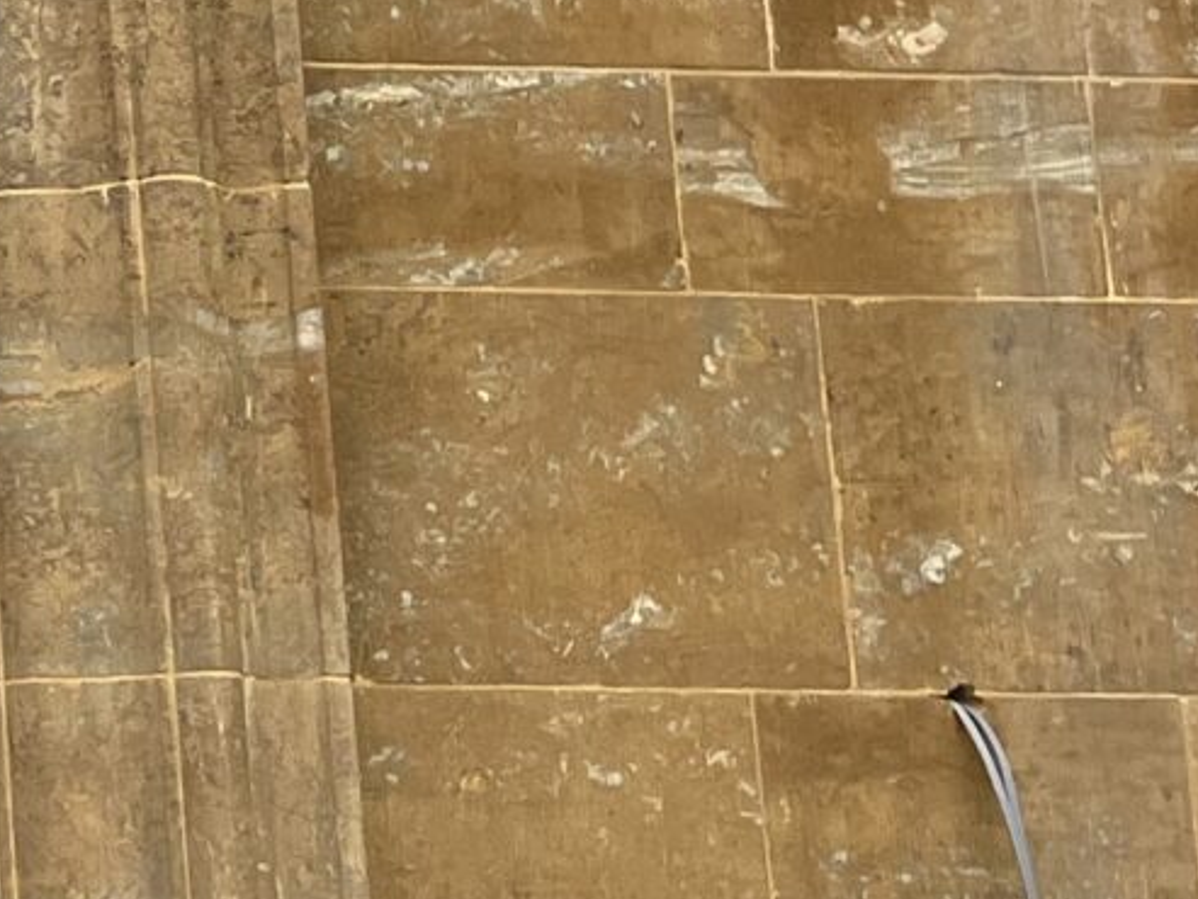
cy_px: 141
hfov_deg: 11.8
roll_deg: -1.0
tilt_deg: +11.5
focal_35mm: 135
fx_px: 4673
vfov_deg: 10.9
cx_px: -1708
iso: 50
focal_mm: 5.1
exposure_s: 1/1339
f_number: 1.6
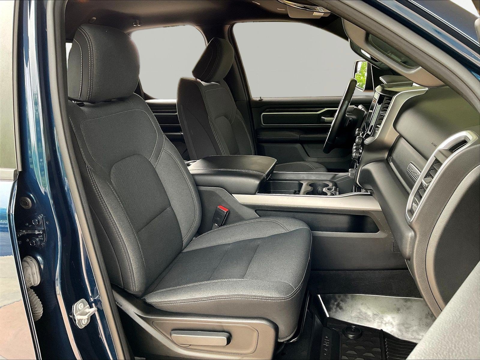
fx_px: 402
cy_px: 180
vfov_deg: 48.2
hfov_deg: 61.7
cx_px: 240
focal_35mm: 29
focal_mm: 3
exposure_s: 1/110
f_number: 1.8
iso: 64
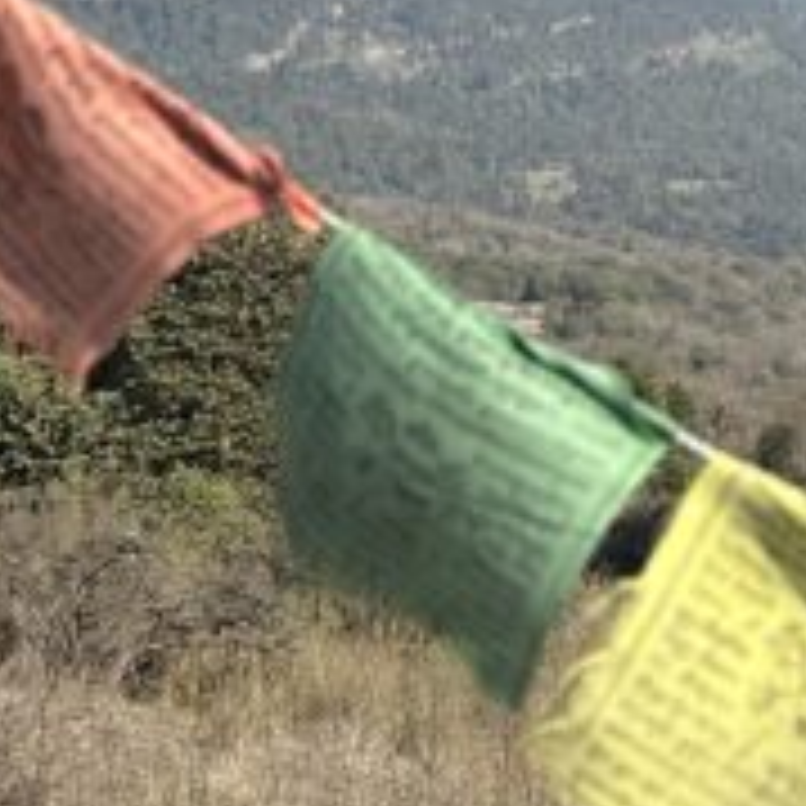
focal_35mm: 89
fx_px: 2345
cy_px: -304
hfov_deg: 17.5
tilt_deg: -6.8
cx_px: 1225
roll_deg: +2.2
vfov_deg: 17.9
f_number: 1.78
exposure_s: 1/3861
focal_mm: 6.86
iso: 80
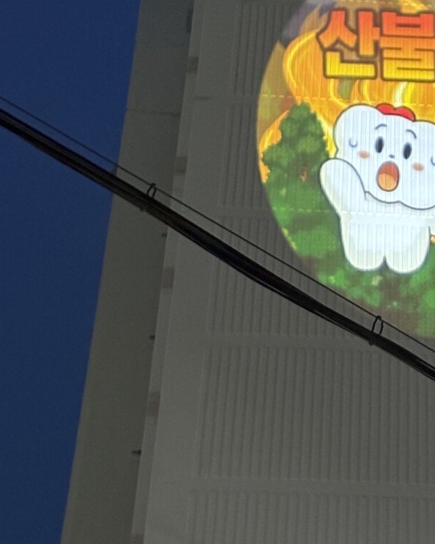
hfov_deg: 12.1
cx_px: 428
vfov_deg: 15.2
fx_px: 2027
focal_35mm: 126
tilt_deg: +45.6
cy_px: 97
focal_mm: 5.96
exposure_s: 1/20
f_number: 1.6
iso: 320
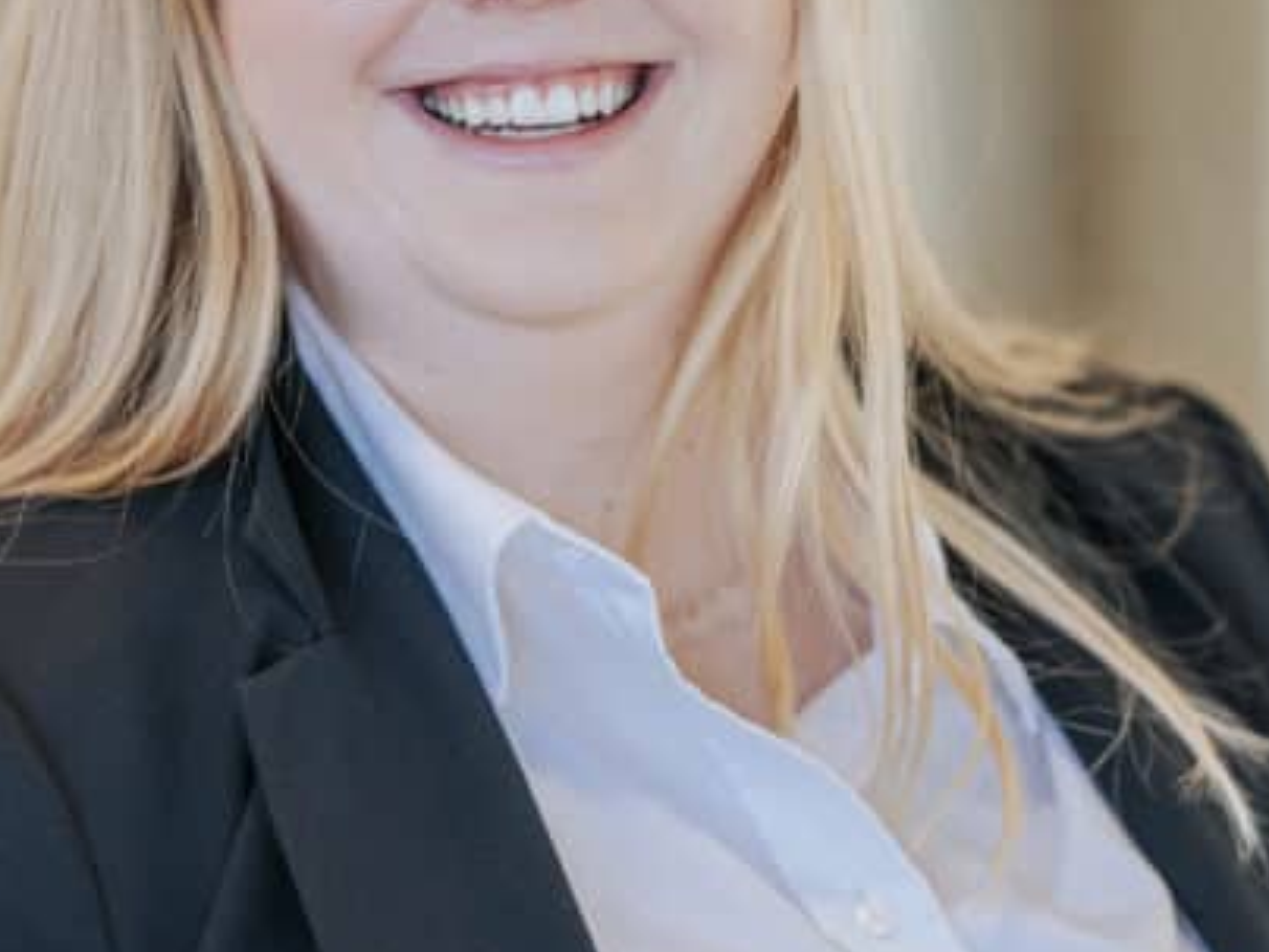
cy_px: 149
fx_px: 7588
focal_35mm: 207
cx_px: 650
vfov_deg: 7.2
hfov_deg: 9.6
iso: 320
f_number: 2.2
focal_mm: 85
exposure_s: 1/250
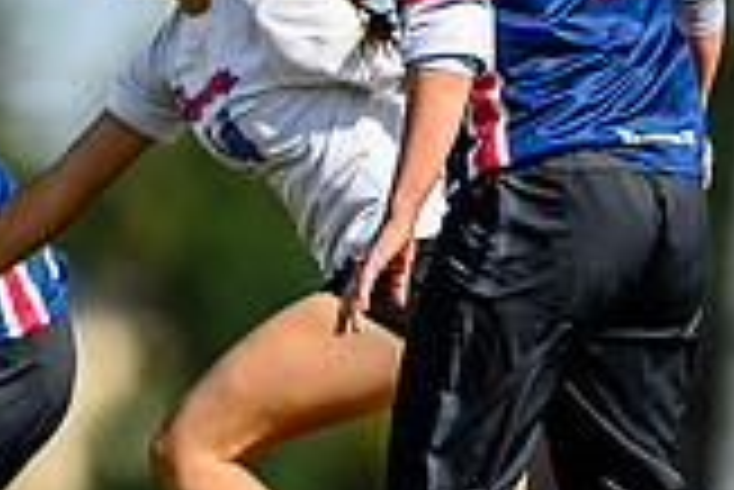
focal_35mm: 3226
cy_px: 232
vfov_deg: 0.4
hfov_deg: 0.6
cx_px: -307
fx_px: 65832
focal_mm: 400
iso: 100
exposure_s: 1/2000
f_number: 3.2
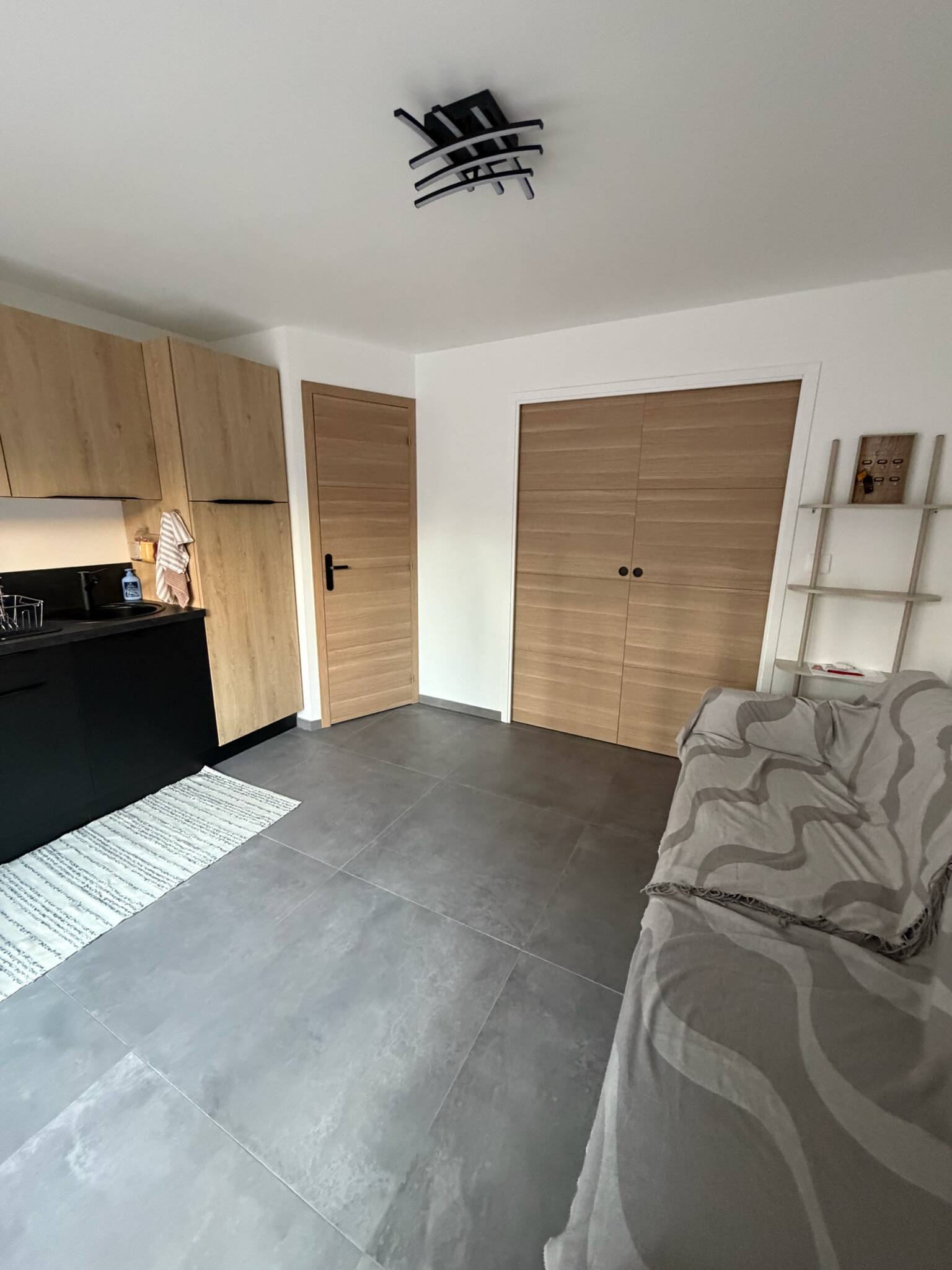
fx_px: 513
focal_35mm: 14
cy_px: 635
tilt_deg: -13.7
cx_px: 476
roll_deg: -1.2
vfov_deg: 102.1
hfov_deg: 85.7
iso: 500
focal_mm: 2.22
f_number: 2.2
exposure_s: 1/60
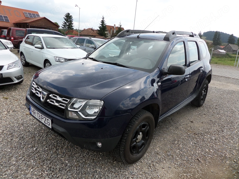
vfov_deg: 56.8
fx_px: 166
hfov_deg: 71.6
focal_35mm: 24
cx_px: 120
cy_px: 90
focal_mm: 4.3
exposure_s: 1/500
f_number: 3.1
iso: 80
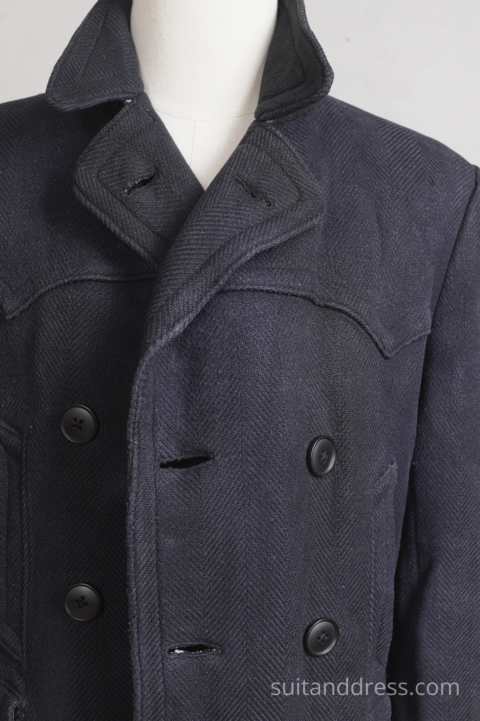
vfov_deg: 41.1
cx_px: 240
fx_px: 960
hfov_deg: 28.1
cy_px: 360
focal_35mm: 48
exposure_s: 1/15
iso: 200
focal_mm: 32
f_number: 5
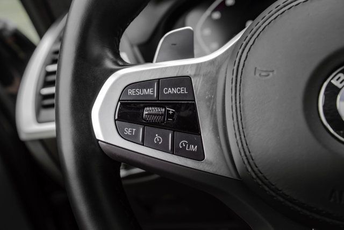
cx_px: 172
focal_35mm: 45
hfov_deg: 43.6
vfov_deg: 29.9
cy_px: 115
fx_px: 430
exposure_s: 1/200
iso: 640
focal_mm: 45
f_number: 7.1
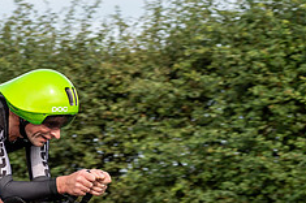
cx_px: 52
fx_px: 2368
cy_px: 212
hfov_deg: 7.4
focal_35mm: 279
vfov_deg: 4.9
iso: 125
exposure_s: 1/640
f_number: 4
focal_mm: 73
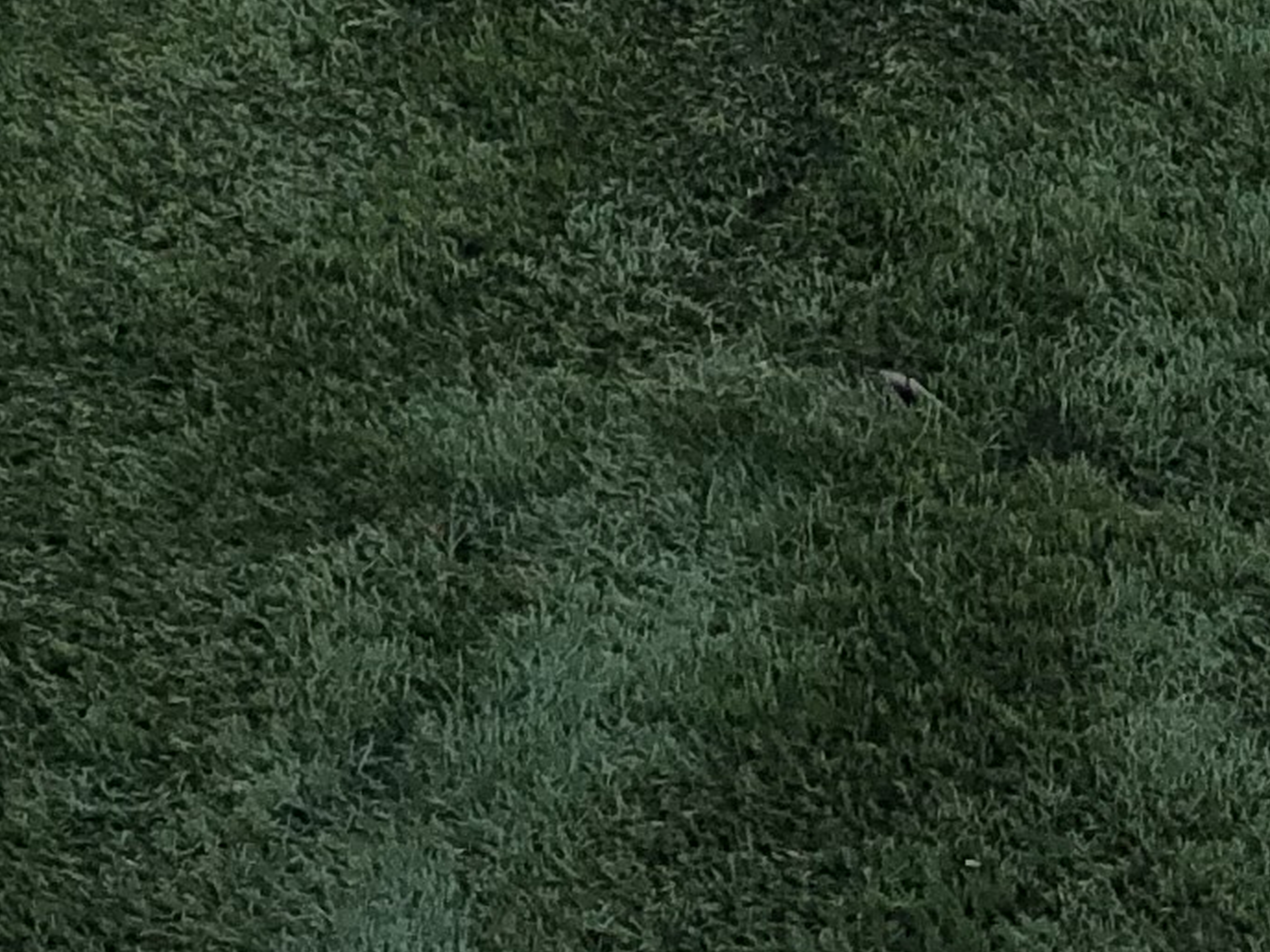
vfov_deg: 8.0
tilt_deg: -20.3
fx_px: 6017
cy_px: -1734
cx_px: 349
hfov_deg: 12.0
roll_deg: +0.5
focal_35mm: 164
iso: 20
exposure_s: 1/1091
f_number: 1.8
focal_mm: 3.99
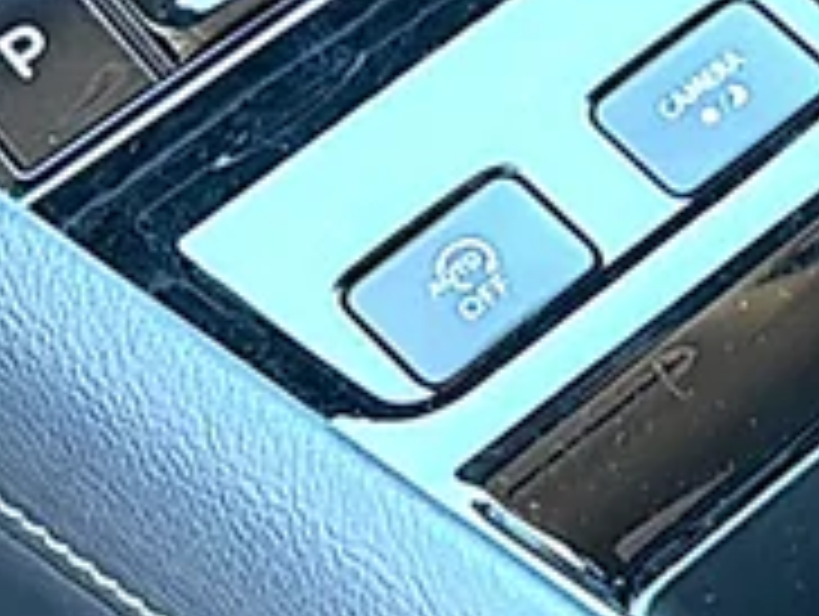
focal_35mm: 119
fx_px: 2819
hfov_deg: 15.5
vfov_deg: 12.3
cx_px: 1143
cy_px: -2
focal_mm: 6.76
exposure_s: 1/45
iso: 100
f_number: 1.78
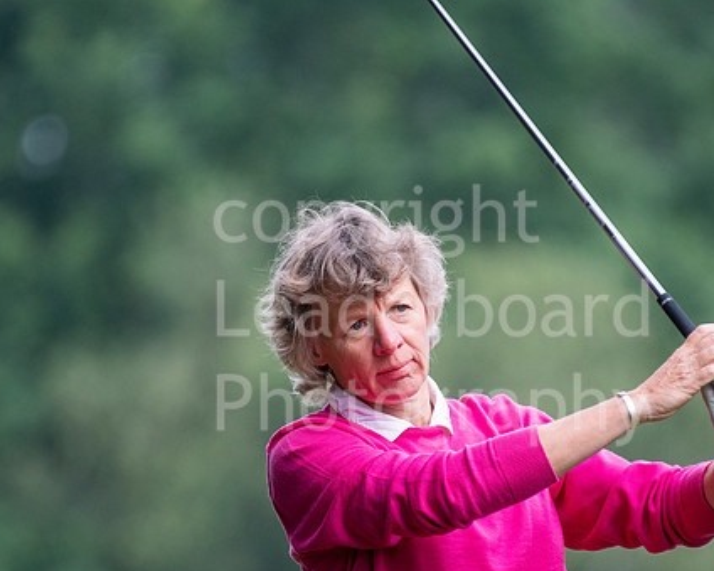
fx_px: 20345
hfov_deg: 2.0
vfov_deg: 1.6
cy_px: 324
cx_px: 434
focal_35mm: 963
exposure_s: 1/1000
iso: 1250
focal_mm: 500
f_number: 5.6
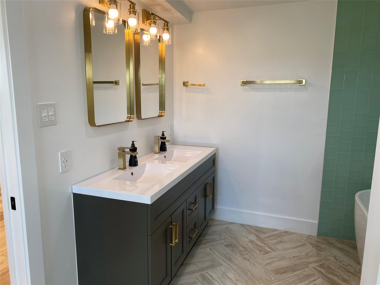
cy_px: 142
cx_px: 190
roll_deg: +0.0
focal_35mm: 26
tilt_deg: -11.5
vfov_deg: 53.1
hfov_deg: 67.3
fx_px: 285
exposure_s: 1/120
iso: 125
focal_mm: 4.25
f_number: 1.8
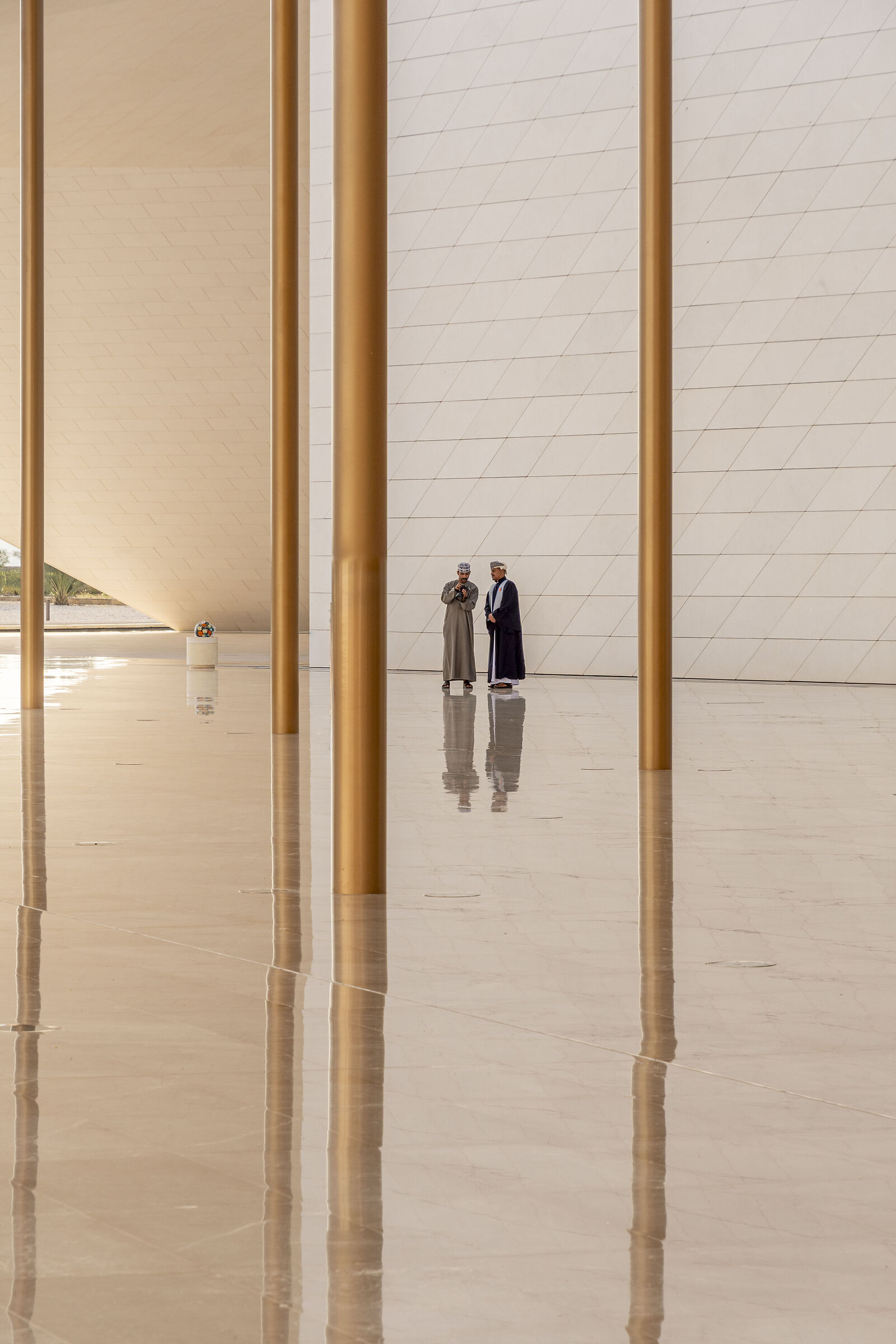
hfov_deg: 11.4
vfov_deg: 17.1
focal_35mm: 120
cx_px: 448
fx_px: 4480
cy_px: 672
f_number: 7.1
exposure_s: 1/160
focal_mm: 80
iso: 100
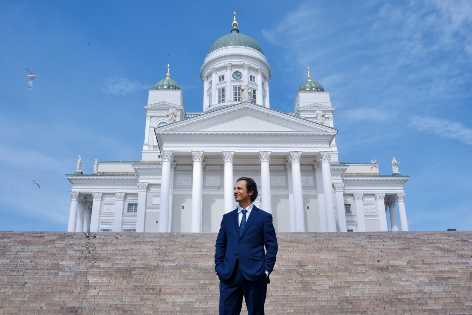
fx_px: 420
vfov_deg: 41.1
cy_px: 158
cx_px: 236
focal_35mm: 32
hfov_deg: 58.7
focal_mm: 21.8
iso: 50
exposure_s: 1/50
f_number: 22
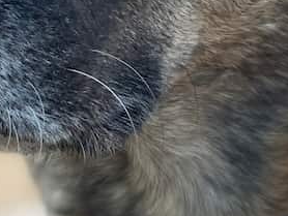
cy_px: 43
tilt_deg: -5.3
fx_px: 1990
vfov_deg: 6.2
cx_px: -40
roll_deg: -1.8
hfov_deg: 8.2
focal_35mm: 239
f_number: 2.4
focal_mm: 6
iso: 80
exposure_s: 1/122
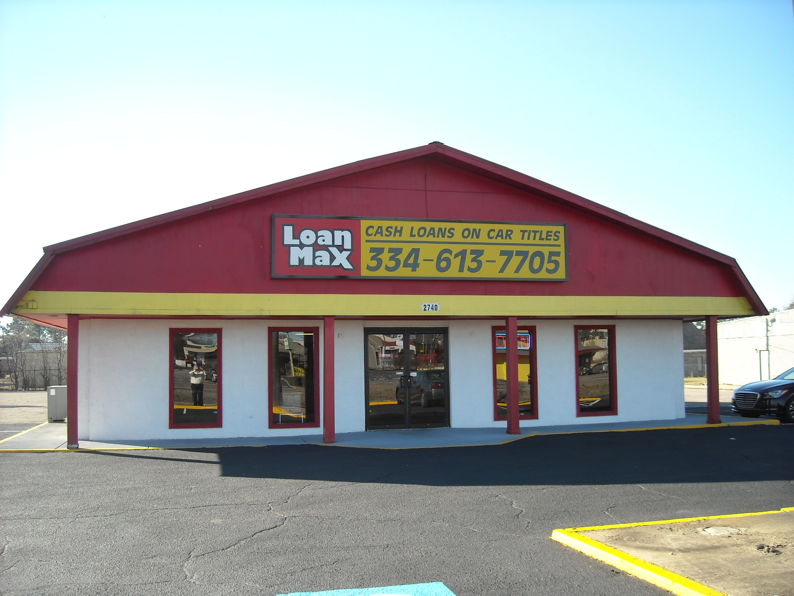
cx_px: 397
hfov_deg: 52.6
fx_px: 803
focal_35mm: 35
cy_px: 298
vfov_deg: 40.7
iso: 64
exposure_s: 1/296
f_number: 2.8
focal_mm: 5.7
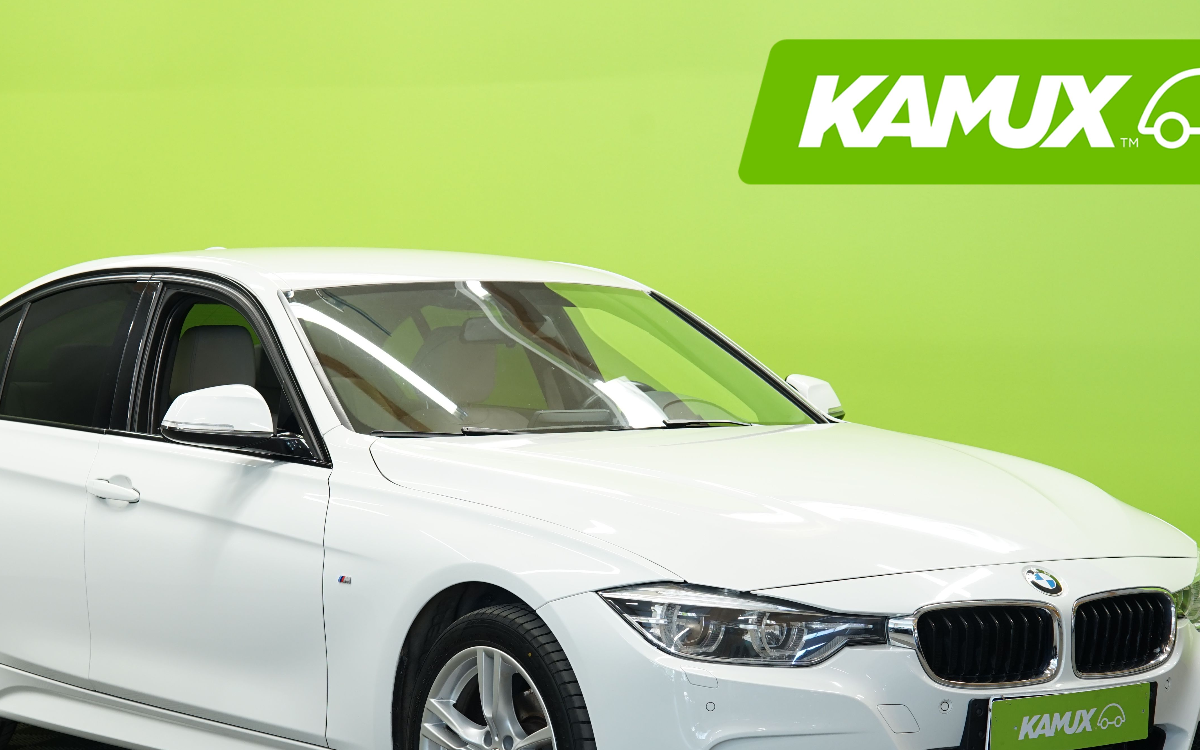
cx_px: 526
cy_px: 548
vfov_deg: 13.6
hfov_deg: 21.6
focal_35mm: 96
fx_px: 3139
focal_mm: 67
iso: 500
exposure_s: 1/15
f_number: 5.6
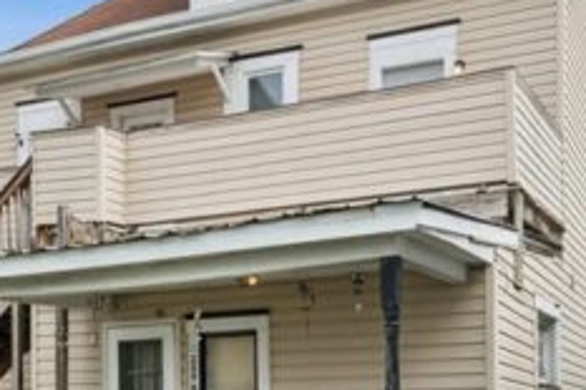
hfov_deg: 36.3
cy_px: 391
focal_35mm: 55
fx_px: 895
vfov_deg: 23.5
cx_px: 309
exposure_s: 1/50
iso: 100
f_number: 11
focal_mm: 16
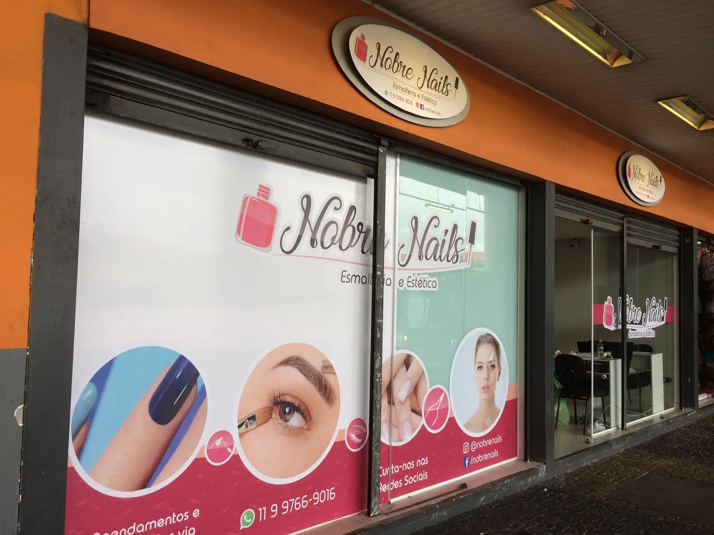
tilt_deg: +0.2
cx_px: 357
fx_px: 598
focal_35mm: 29
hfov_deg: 61.7
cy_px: 268
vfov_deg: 48.2
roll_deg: -1.3
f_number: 2.2
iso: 32
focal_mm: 4.15
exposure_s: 1/199
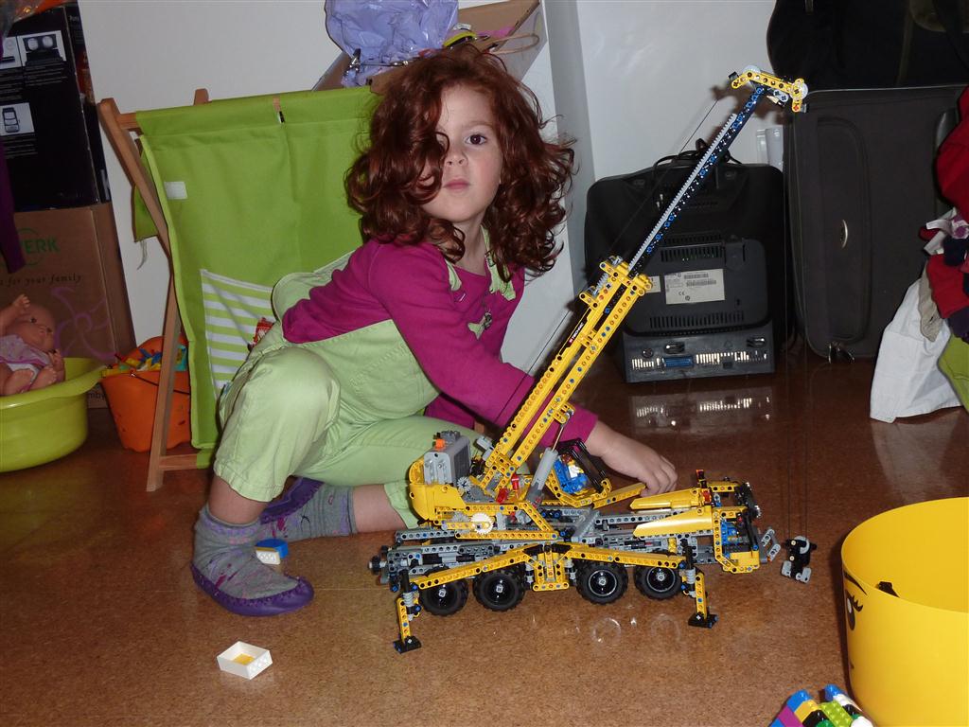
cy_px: 364
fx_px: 1260
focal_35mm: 45
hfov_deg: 42.1
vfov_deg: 32.2
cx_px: 484
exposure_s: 1/30
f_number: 3.7
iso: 160
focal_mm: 7.3
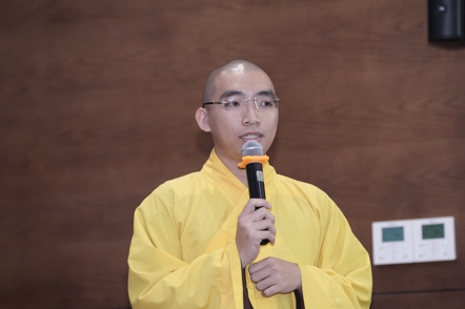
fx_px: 2259
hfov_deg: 11.7
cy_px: 221
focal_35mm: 175
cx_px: 278
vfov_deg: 7.8
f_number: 2.8
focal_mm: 119
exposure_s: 1/125
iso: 1000
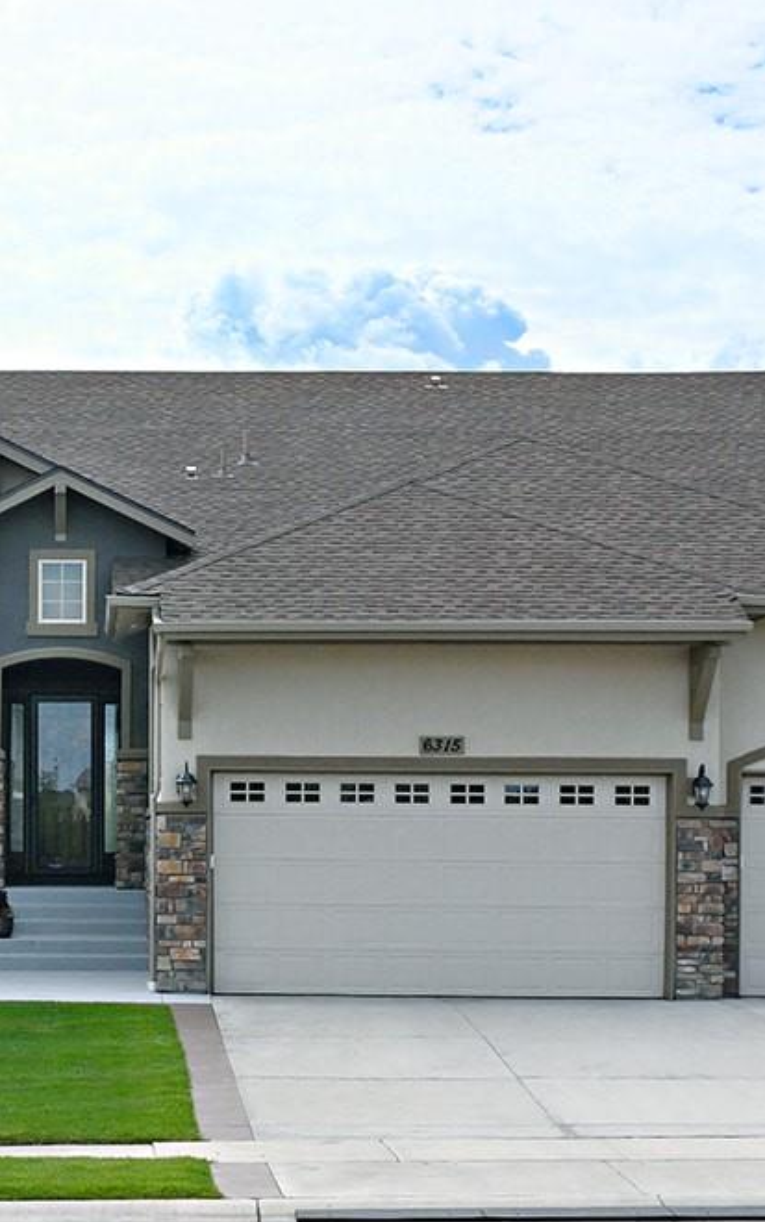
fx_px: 2800
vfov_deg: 24.6
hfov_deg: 15.3
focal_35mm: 84
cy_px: 684
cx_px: -2
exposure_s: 1/1250
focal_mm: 34
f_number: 11
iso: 500
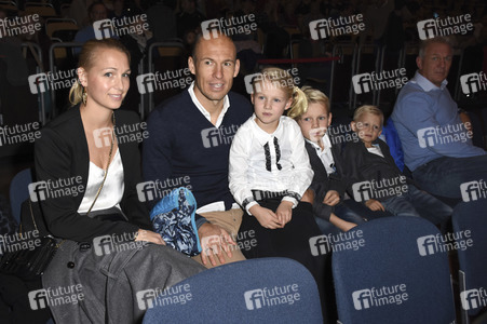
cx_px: 244
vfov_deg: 39.9
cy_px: 162
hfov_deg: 57.3
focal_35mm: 33
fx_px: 446
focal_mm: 22
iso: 640
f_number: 4.5
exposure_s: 1/250
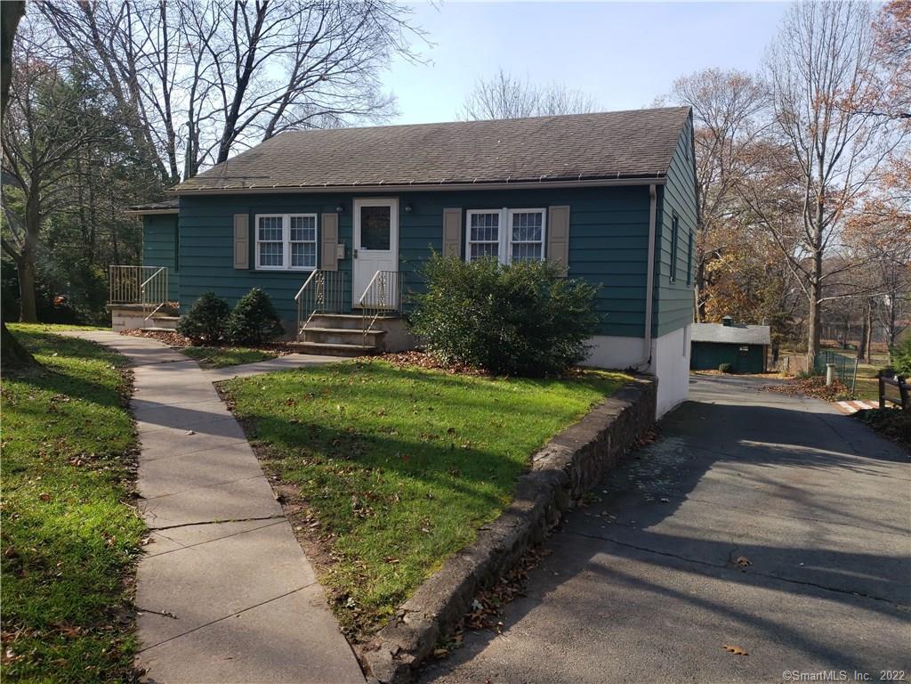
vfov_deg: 53.1
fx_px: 684
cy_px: 342
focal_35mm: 26
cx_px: 456
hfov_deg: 67.3
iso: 50
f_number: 1.5
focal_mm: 4.3
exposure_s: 1/1565
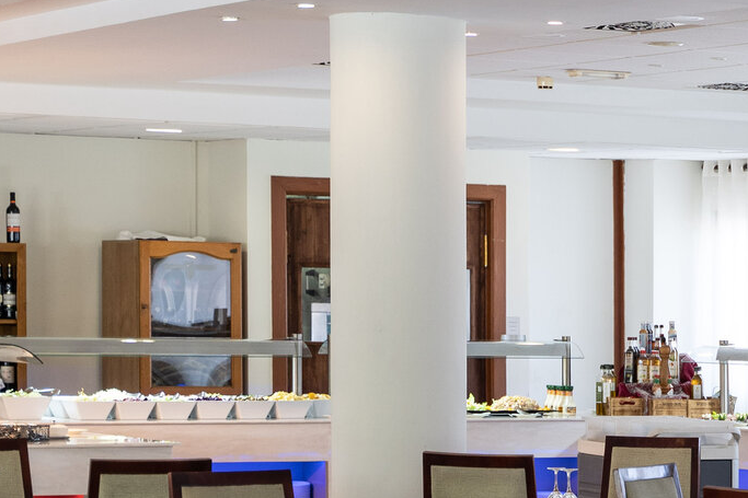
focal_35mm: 150
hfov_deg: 13.2
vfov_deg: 9.1
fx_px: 3116
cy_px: 206
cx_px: 962
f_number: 2.8
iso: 640
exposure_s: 1/125
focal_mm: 50
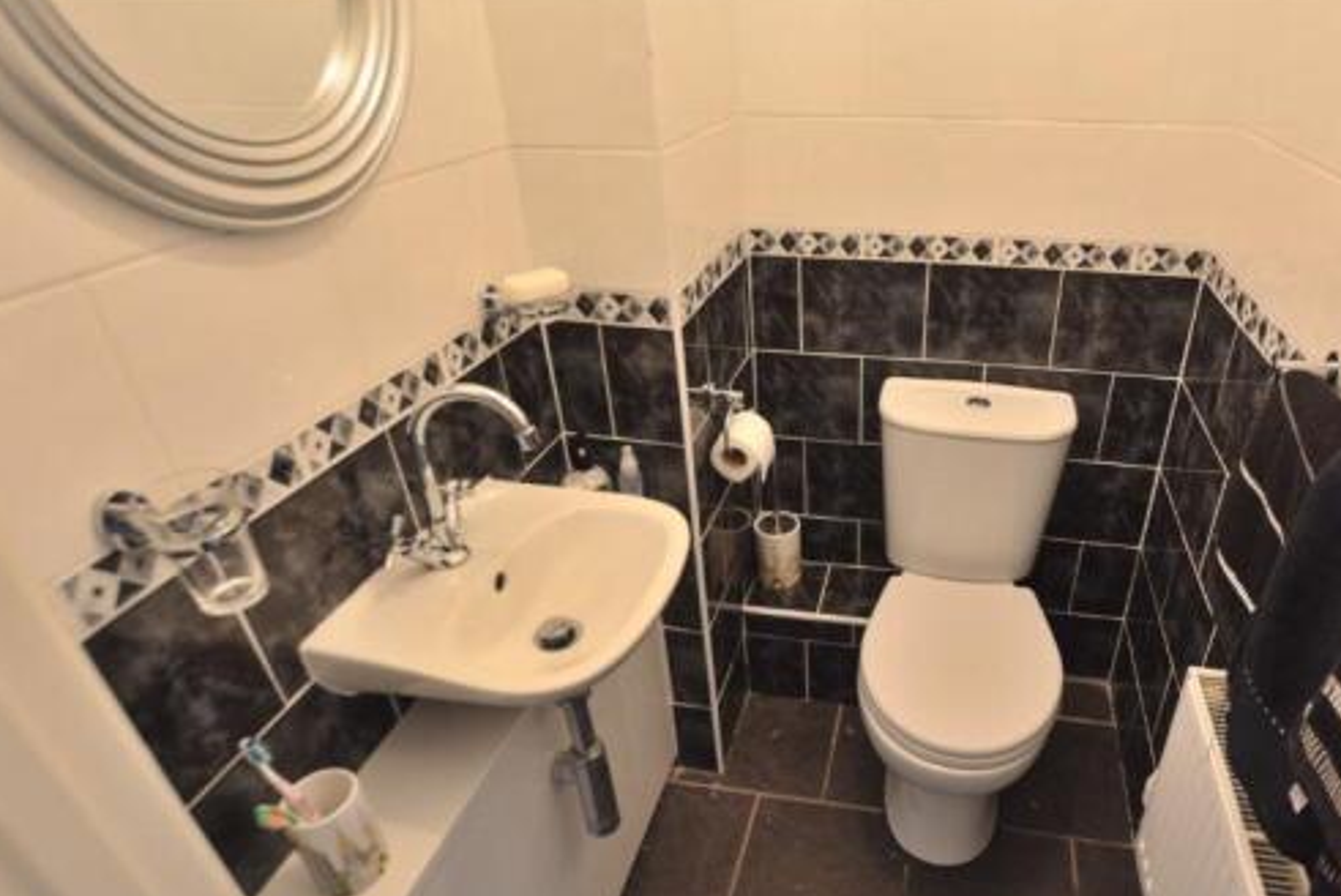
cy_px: 474
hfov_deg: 82.4
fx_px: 745
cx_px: 837
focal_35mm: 20
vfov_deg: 62.0
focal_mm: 10
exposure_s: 1/60
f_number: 4
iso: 640
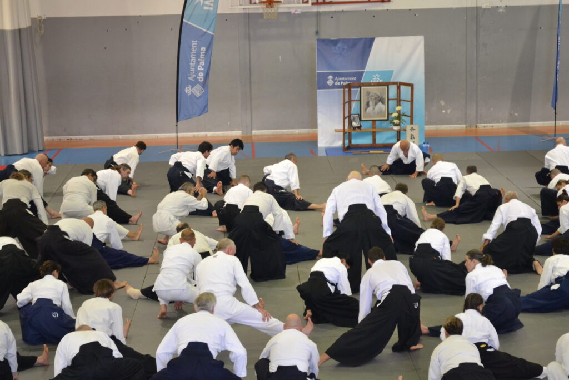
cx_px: 284
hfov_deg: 24.6
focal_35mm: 82
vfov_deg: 16.6
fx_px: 1304
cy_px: 190
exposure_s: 1/60
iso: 1800
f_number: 5.6
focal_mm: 55
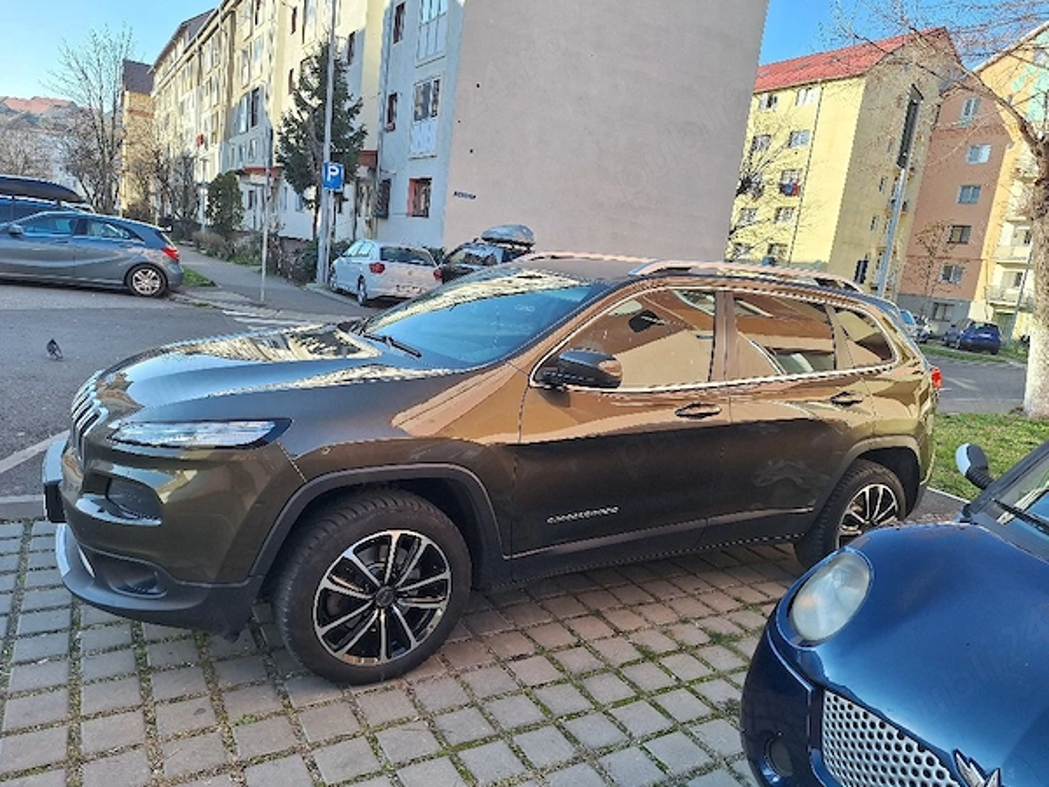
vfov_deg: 58.9
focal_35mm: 23
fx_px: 697
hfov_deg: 73.9
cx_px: 524
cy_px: 394
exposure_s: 1/769
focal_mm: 5.54
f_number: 1.8
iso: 40
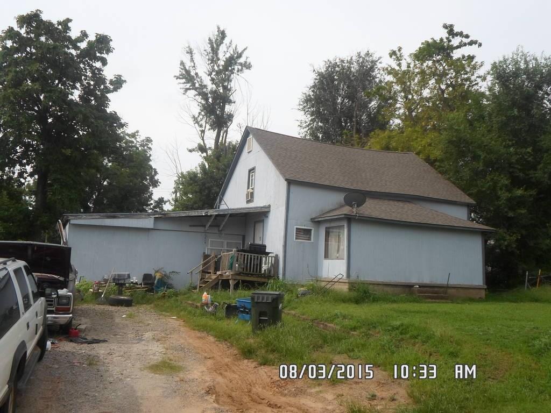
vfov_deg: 46.8
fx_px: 478
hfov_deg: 60.0
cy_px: 206
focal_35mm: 30
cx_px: 276
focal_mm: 5.5
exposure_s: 1/1000
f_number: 2.7
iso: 80
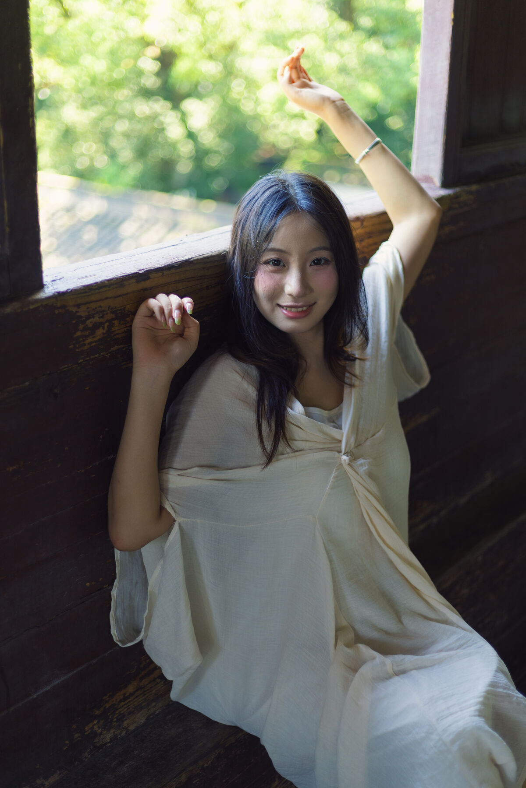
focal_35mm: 50
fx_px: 1096
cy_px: 394
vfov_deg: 39.6
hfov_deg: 27.0
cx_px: 263
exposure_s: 1/250
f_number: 1.8
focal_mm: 50
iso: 320
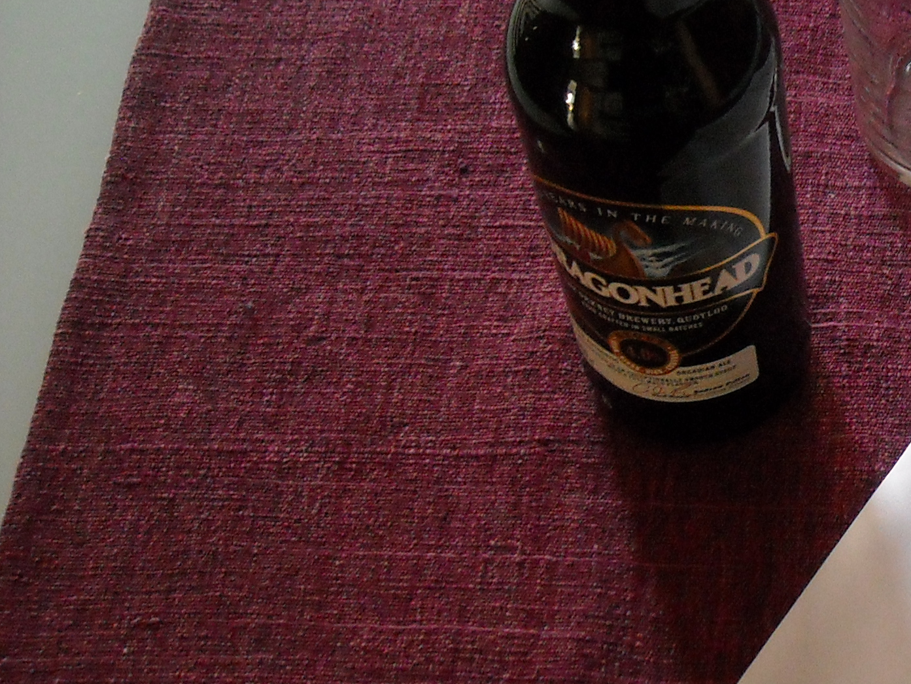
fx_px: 2158
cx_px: 1055
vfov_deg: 18.0
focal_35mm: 82
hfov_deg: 22.2
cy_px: 339
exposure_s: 1/15
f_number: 2.8
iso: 400
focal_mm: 5.7
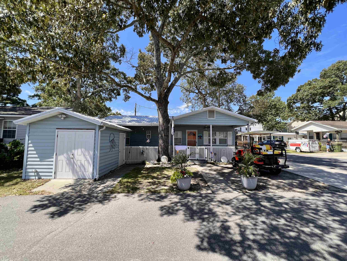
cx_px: 174
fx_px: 130
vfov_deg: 89.9
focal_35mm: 13
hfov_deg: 106.2
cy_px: 130
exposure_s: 1/717
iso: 32
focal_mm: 1.57
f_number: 1.8
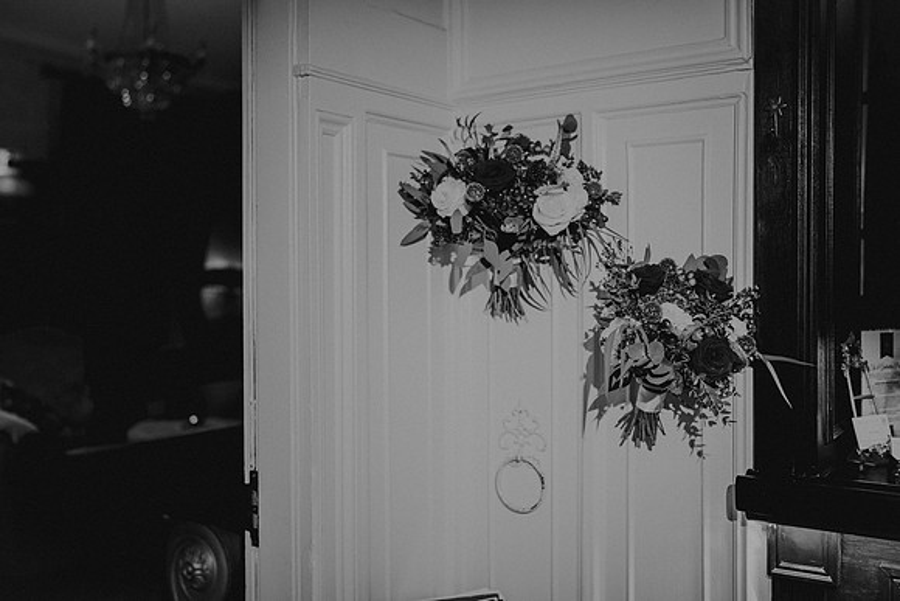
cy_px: 298
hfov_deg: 51.9
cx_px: 450
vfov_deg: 36.0
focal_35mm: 37
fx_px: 924
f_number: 1.8
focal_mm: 35
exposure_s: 1/200
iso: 1600
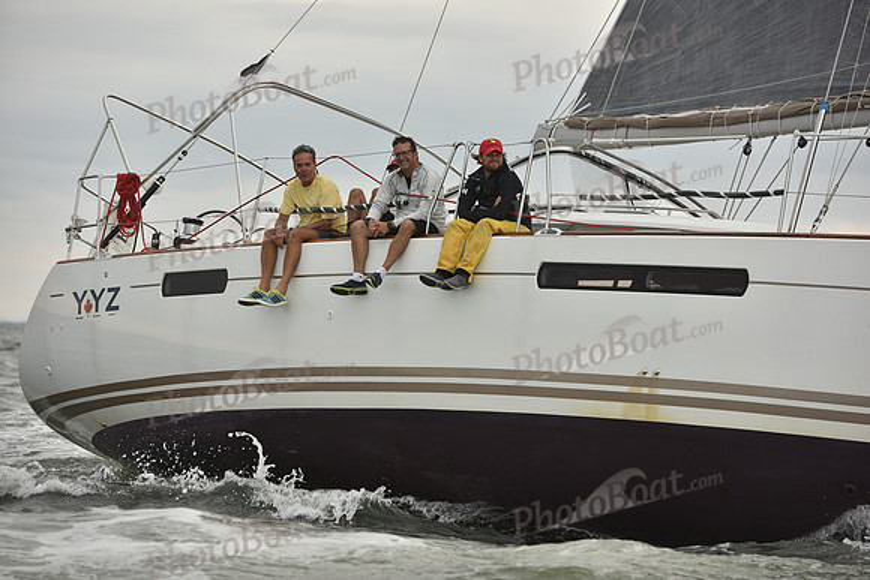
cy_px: 290
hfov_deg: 12.8
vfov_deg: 8.6
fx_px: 3867
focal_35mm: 160
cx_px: 435
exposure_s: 1/640
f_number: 5.6
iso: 500
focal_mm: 160
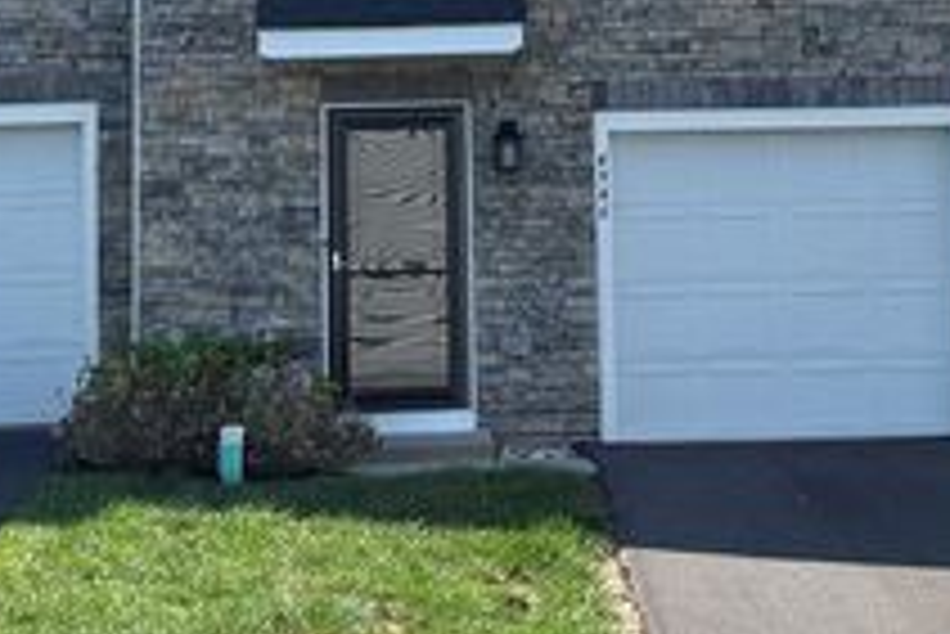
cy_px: -173
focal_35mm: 128
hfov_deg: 16.0
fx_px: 3380
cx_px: 549
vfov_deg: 10.5
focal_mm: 5.96
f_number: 1.6
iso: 40
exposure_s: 1/2212
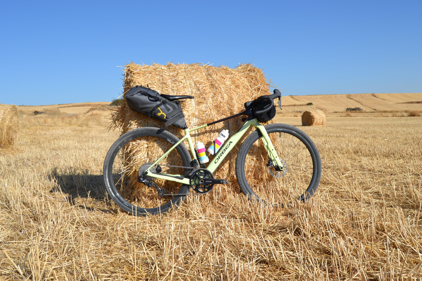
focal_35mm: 33
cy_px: 140
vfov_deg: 40.0
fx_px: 387
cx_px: 211
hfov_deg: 57.2
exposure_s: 1/250
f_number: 8
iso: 100
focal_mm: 22
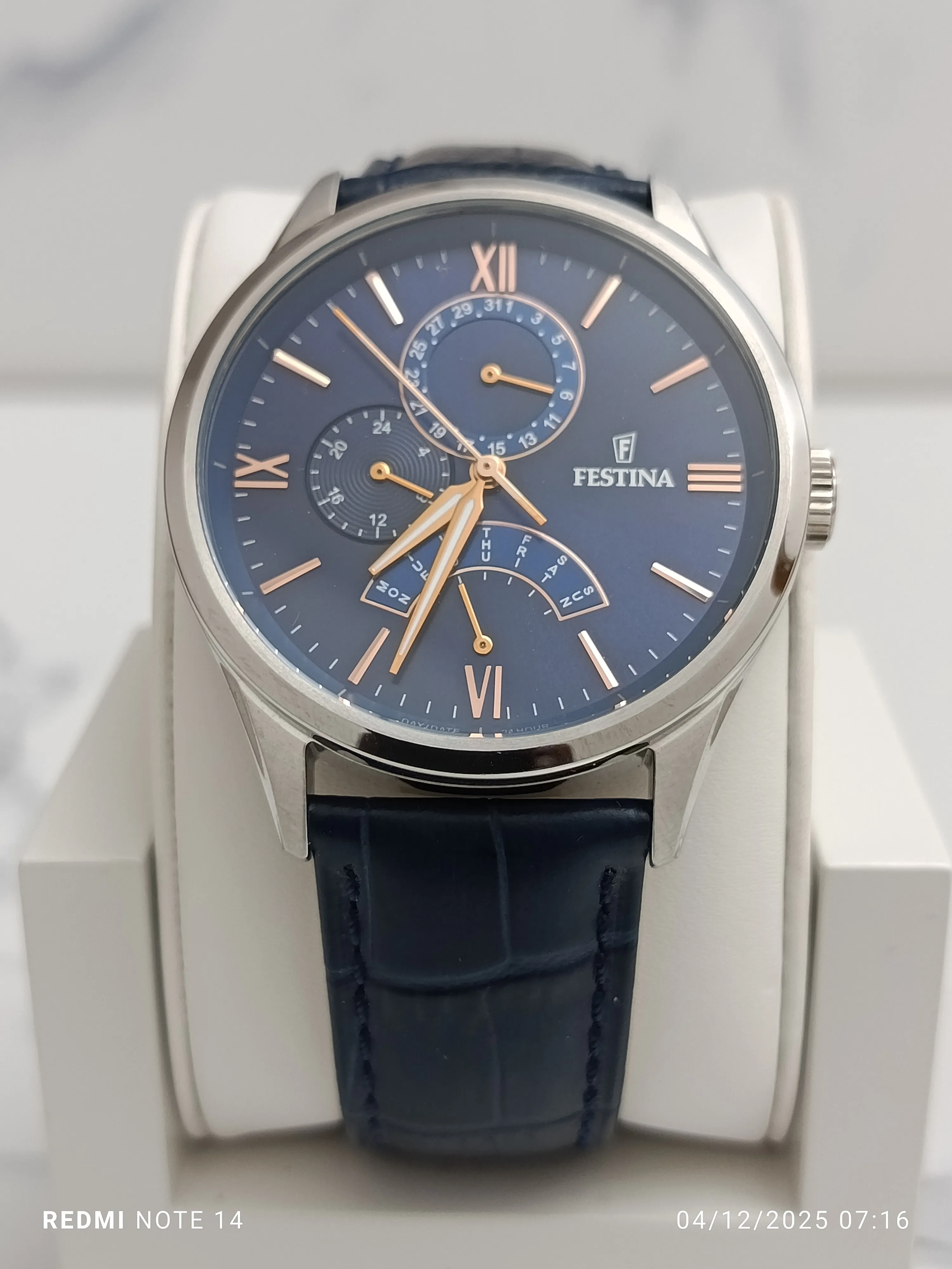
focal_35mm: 48
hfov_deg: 30.3
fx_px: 1760
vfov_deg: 39.7
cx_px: 476
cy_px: 634
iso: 444
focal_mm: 5.24
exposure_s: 1/100
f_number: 1.7
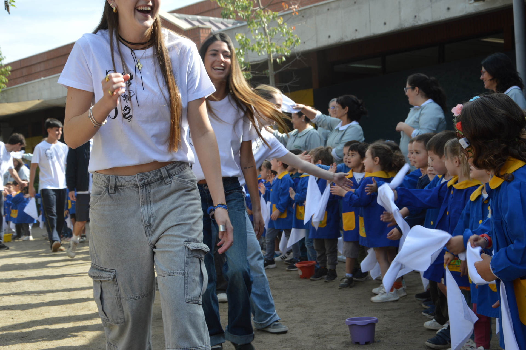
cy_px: 175
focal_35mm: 57
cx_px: 263
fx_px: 832
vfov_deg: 23.7
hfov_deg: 35.1
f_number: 5.6
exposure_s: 1/160
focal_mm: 38
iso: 100
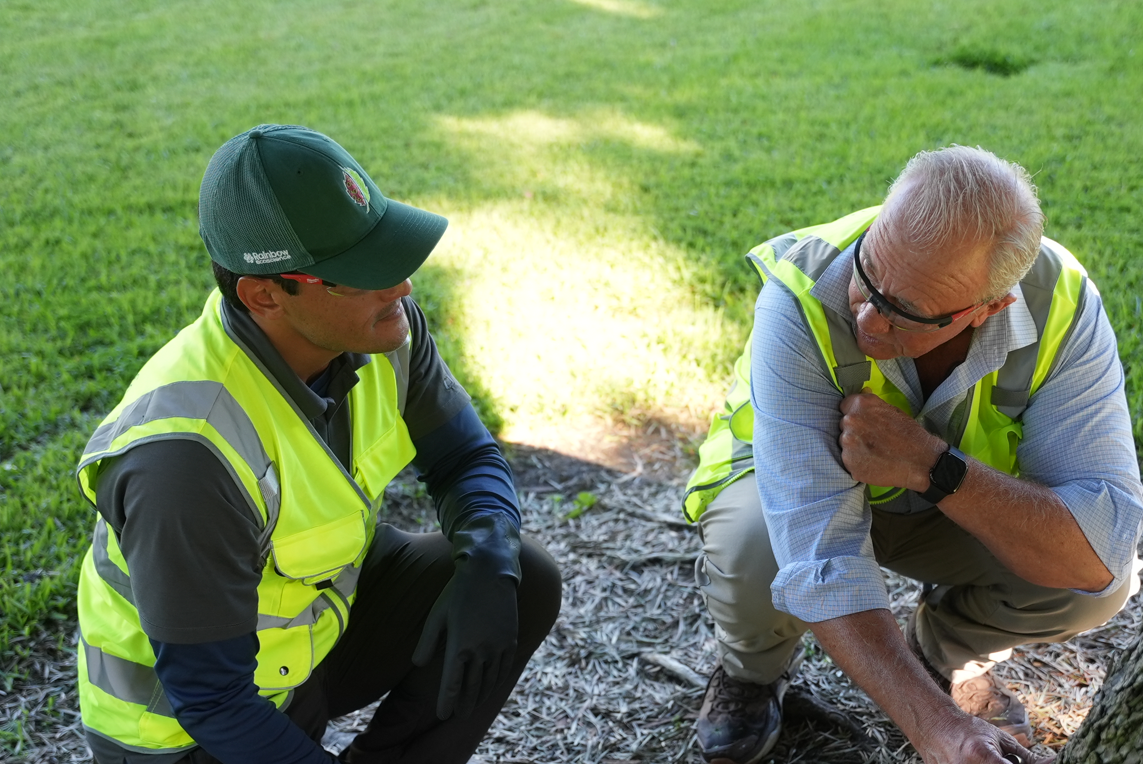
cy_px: 562
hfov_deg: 37.0
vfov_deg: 25.0
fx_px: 1703
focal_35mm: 54
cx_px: 666
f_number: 2.8
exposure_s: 1/500
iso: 500
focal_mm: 34.4
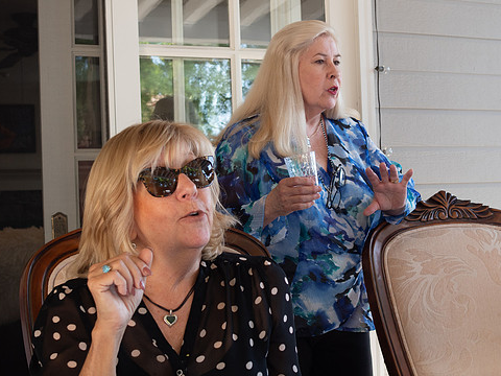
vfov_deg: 26.0
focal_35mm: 56
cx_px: 303
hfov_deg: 34.2
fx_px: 810
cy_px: 227
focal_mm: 19
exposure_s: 1/160
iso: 320
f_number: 3.5
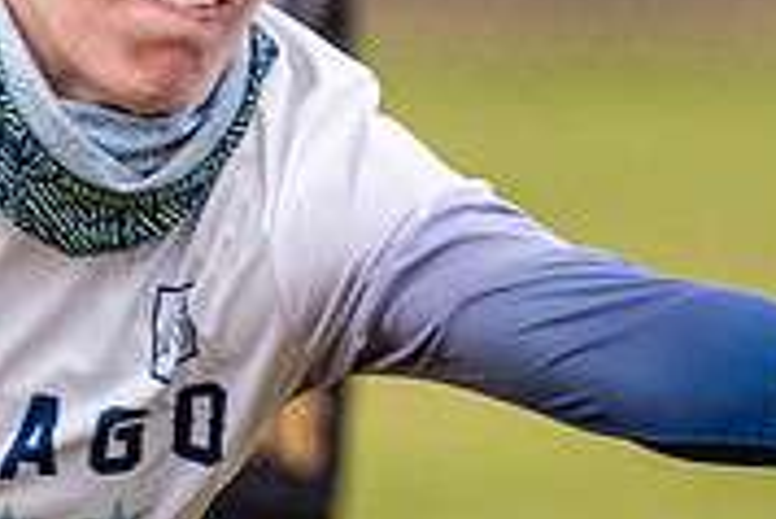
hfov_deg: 0.7
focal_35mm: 3132
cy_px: 110
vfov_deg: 0.4
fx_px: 67565
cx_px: 2017
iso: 1000
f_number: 4
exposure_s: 1/1000
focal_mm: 400
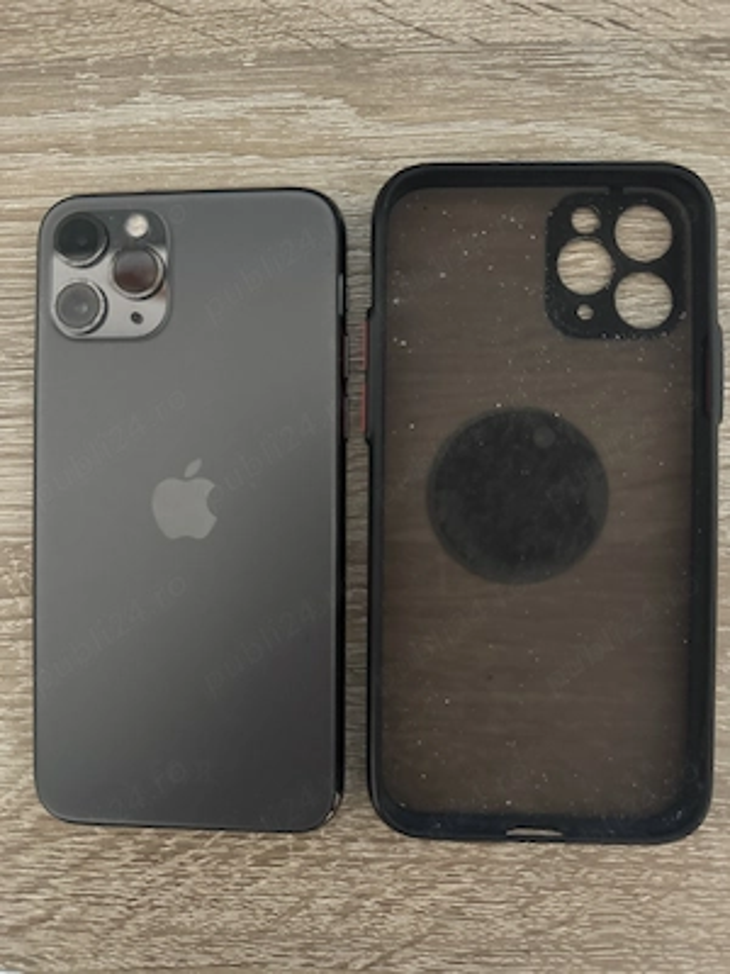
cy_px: 487
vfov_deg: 71.6
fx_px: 675
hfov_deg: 56.8
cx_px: 365
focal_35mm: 24
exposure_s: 1/25
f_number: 1.78
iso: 800
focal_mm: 6.76
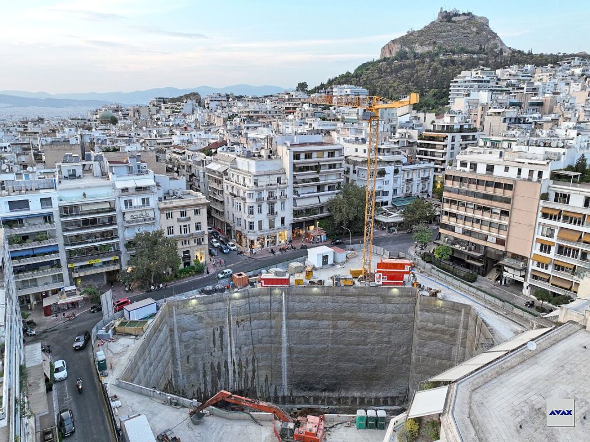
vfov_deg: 56.8
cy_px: 221
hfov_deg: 71.6
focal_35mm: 24
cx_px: 295
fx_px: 409
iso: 200
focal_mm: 12.29
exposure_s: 1/120
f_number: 2.8
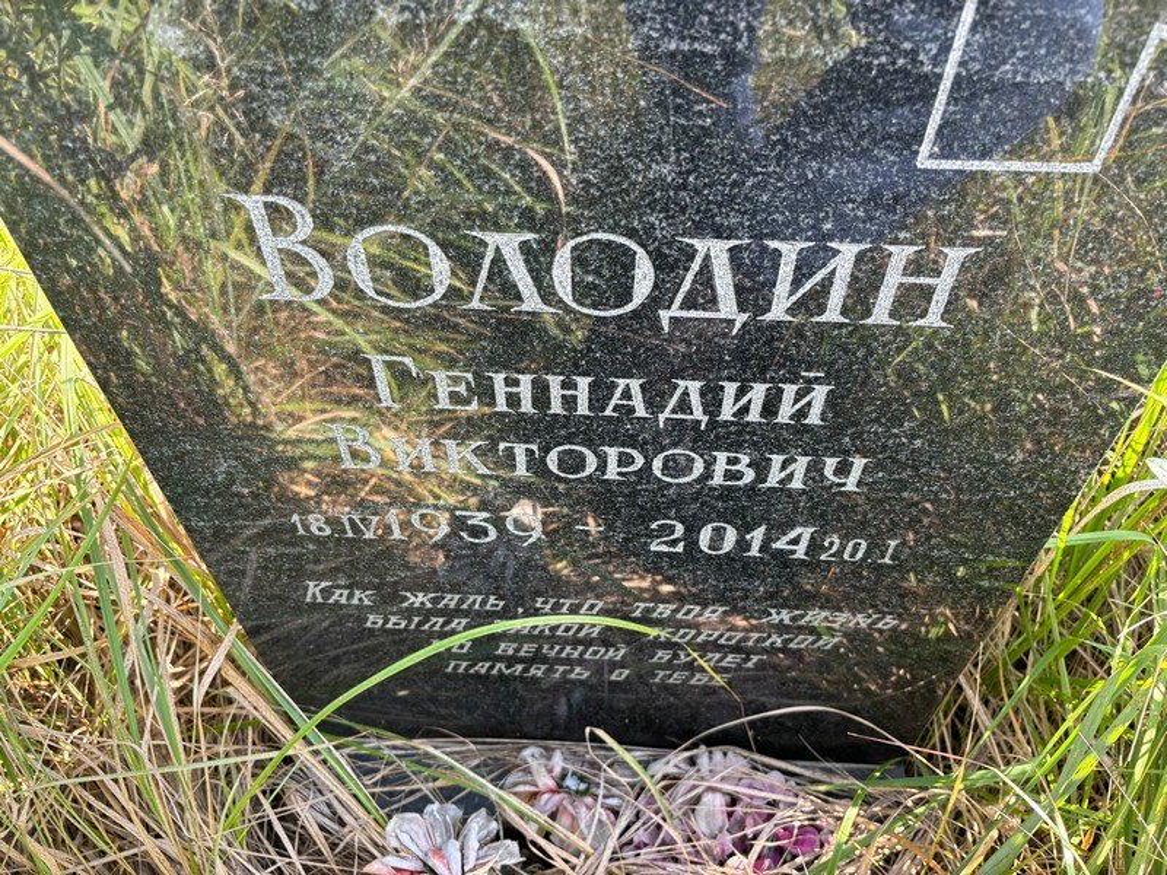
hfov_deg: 67.3
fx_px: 877
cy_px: 438
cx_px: 584
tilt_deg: -49.4
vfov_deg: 53.1
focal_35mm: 26
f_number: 1.6
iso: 64
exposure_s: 1/122
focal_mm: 5.96
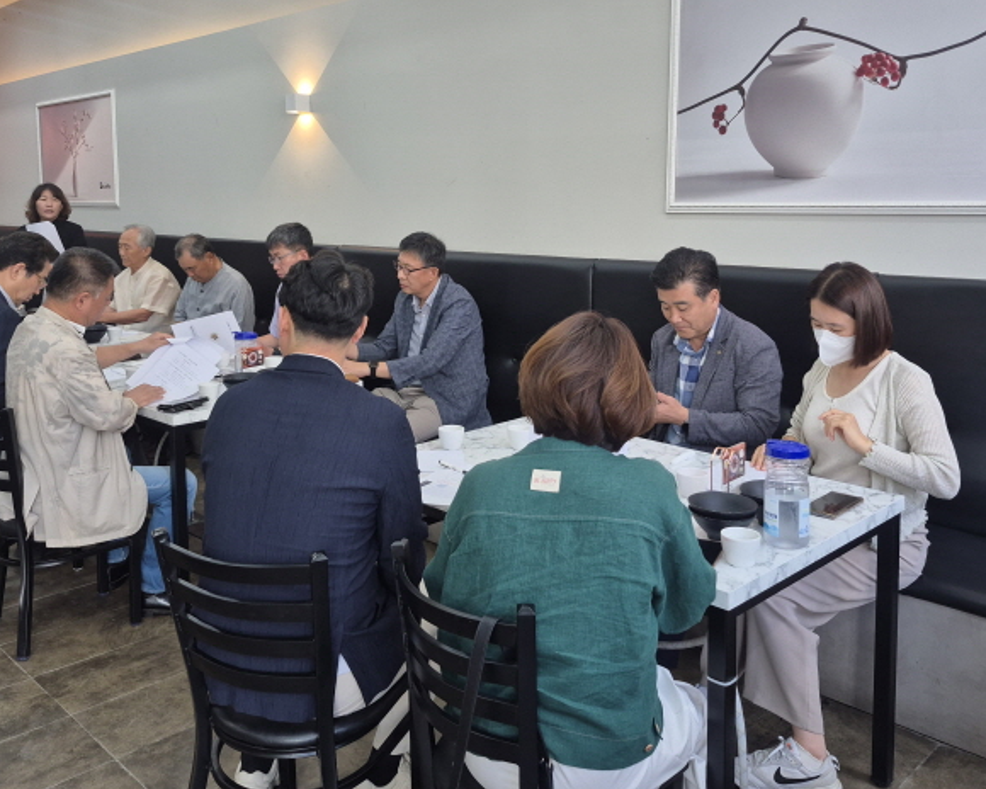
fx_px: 905
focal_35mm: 31
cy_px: 284
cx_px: 458
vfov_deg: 46.6
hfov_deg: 57.1
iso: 80
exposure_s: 1/120
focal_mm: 5.4
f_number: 1.8
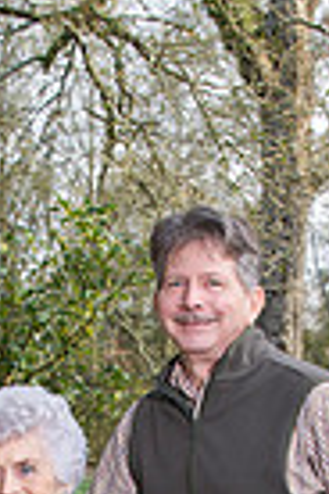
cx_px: 52
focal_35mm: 228
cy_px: 687
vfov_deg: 8.9
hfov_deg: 6.0
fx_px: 3125
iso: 800
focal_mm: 70
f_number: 8
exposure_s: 1/160
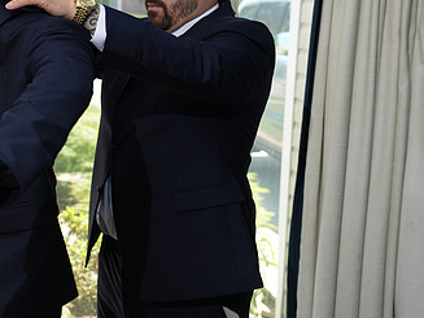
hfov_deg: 25.4
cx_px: 64
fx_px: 918
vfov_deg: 19.5
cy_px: 75
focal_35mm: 75
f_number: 4
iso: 250
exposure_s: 1/200
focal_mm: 44
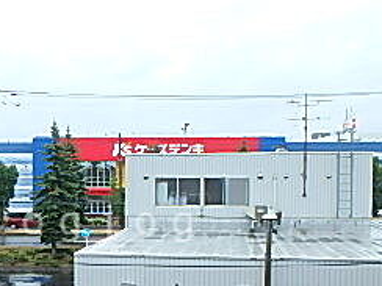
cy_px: 223
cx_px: 94
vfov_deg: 26.1
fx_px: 607
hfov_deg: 34.2
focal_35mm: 55
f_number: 3.5
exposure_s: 1/320
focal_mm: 3.7
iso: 125
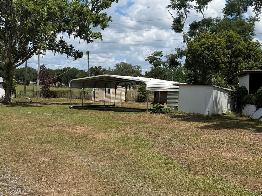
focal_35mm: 46
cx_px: 106
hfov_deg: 41.1
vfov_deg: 31.4
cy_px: 77
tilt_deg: +0.6
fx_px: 348
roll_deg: -1.7
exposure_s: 1/6173
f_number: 1.78
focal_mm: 6.76
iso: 80
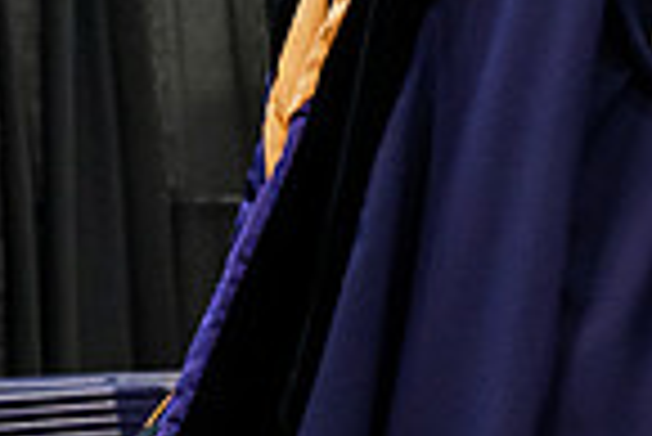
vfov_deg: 4.0
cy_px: -155
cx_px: 1133
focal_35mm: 343
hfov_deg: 5.9
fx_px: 6218
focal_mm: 86
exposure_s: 1/200
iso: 4000
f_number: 4.5
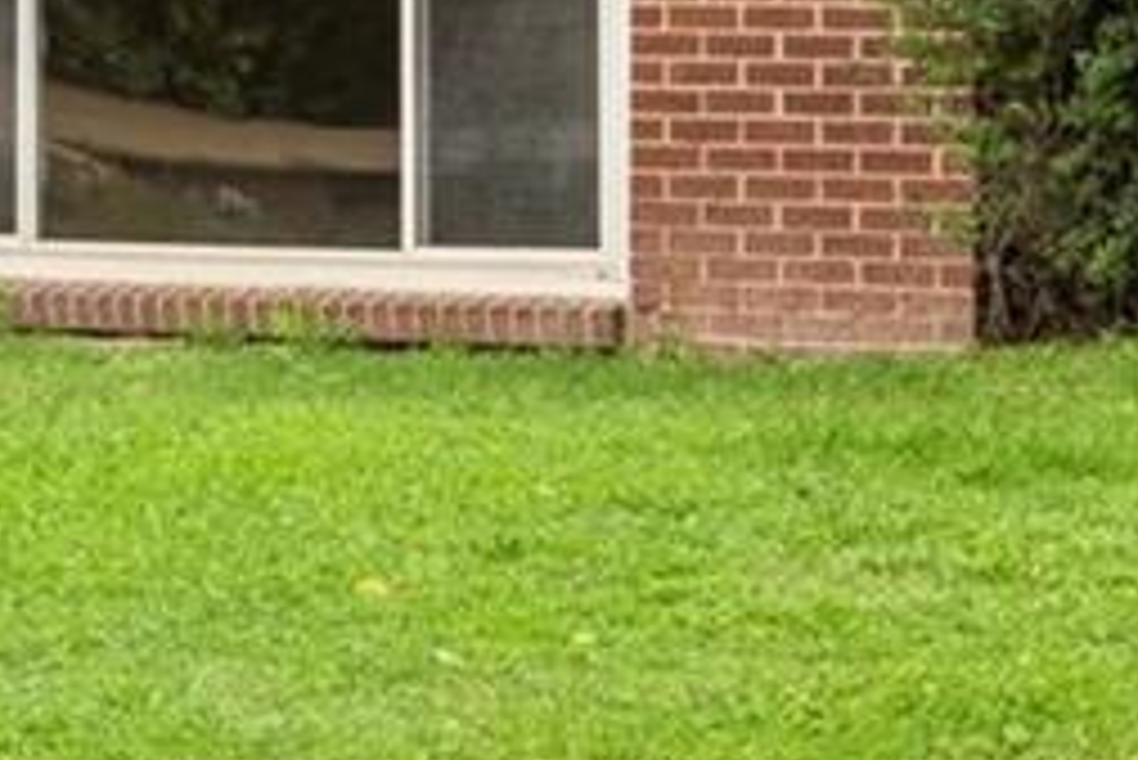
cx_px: 711
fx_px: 6389
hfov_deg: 10.2
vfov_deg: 6.7
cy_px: -589
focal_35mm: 202
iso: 400
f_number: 9
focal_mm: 32
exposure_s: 1/400
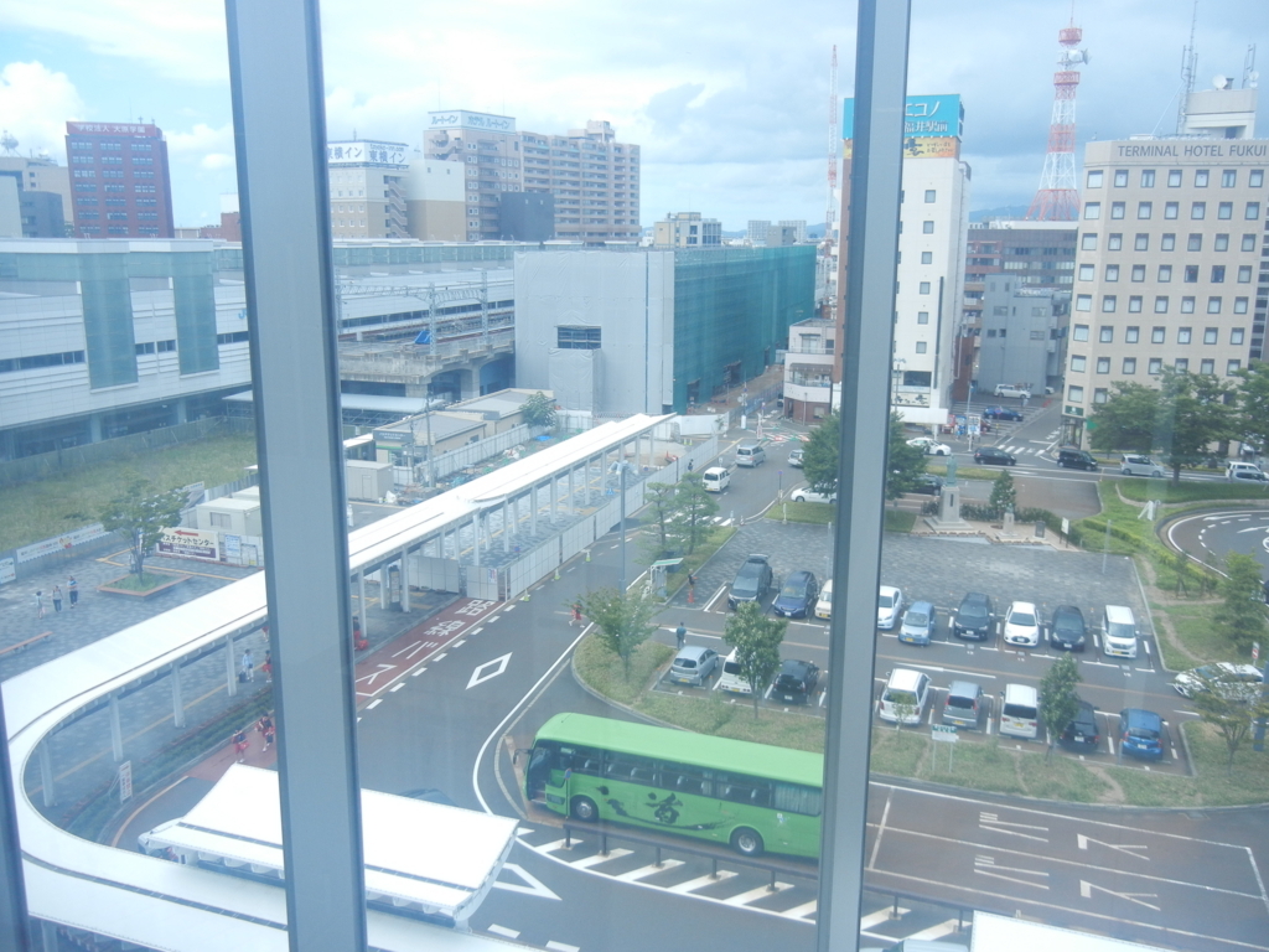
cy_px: 476
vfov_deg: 46.8
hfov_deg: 60.0
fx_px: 1100
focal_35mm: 30
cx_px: 634
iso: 160
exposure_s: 1/406
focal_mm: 5.4
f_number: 3.5
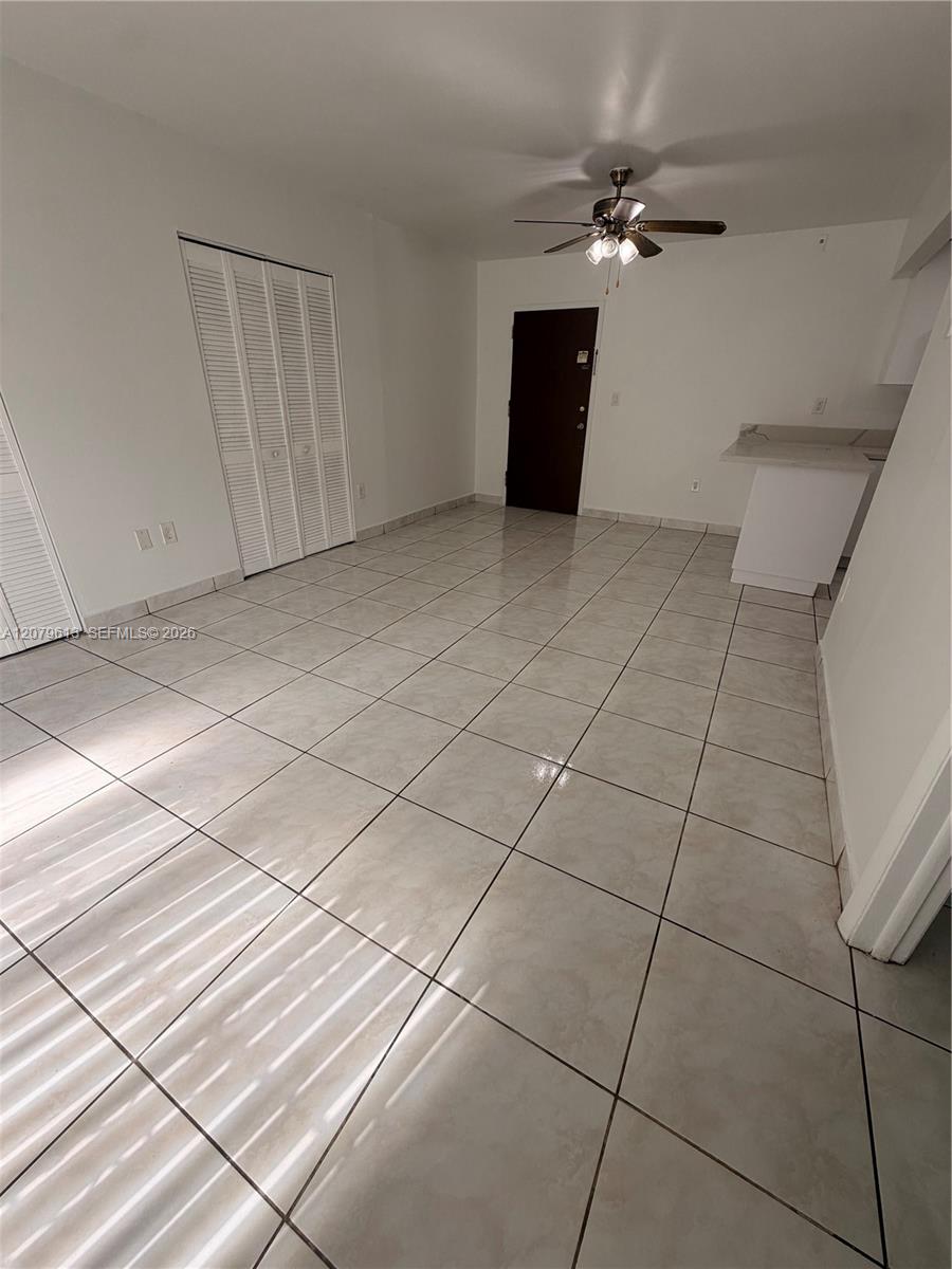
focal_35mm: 14
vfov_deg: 102.1
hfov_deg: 85.7
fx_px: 513
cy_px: 634
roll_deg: -1.9
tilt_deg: -25.0
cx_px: 476
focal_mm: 2.22
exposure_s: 1/120
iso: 50
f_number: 2.2
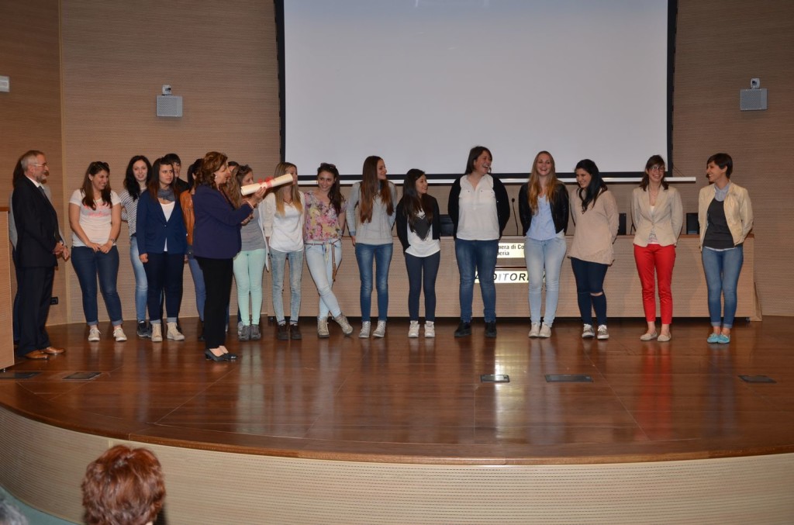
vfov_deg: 27.9
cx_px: 397
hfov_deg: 41.2
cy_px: 262
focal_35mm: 48
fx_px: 1056
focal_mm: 32
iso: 400
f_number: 5.6
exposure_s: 1/60
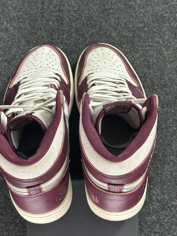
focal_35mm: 64
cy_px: 126
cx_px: 81
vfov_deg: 30.3
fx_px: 436
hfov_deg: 22.9
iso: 200
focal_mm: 6.86
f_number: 1.78
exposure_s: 1/33
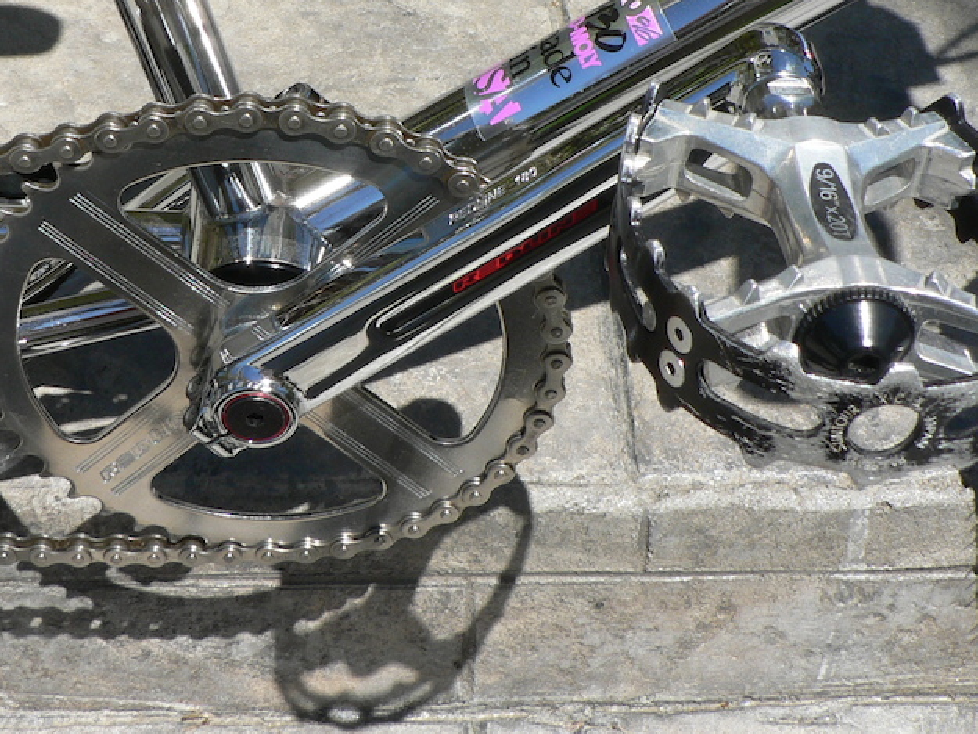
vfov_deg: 24.5
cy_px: 155
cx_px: 338
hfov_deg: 32.5
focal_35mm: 59
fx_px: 1667
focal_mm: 6
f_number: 5
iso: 80
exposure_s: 1/400
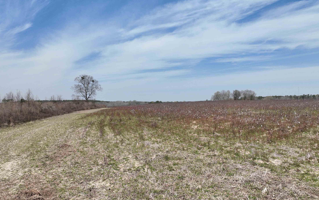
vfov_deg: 46.0
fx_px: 235
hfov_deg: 68.4
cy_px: 98
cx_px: 158
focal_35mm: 27
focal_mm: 12.29
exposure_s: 1/2000
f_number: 2.8
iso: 100
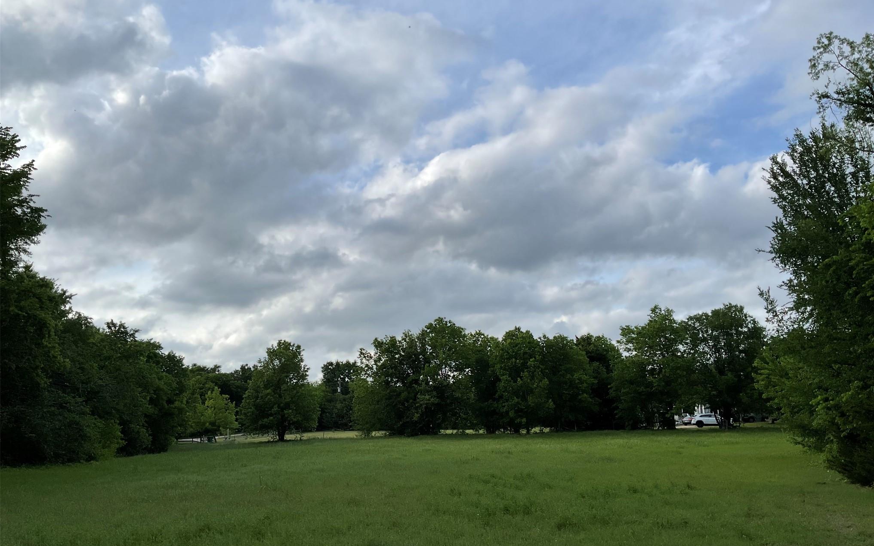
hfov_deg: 61.2
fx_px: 738
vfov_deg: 40.6
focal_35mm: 31
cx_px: 440
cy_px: 296
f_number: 1.8
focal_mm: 3
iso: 16
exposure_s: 1/1675
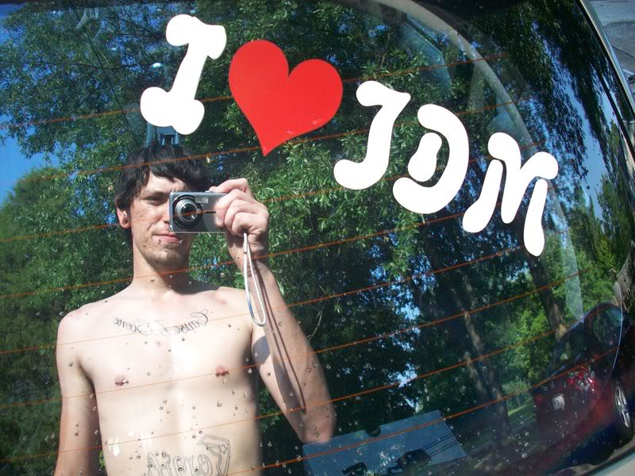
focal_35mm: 37
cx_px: 318
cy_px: 238
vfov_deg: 38.7
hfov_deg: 50.1
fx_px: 679
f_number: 2.8
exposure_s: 1/64
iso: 80
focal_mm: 6.2
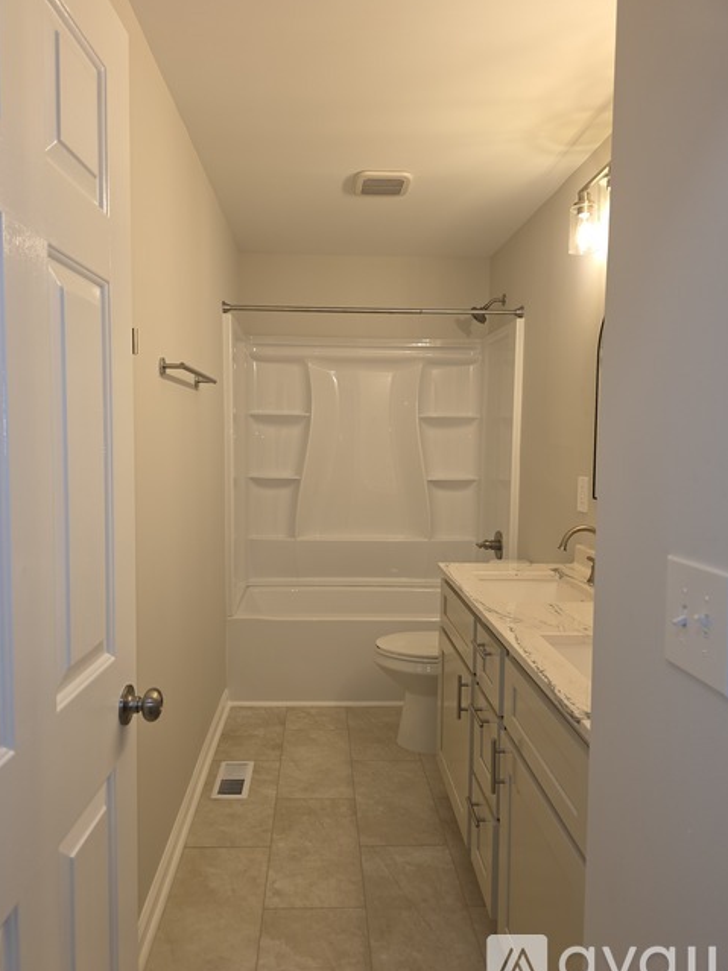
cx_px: 353
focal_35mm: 24
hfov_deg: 56.8
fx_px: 673
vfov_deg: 71.6
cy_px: 489
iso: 25
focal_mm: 6.3
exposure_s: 1/60
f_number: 1.7
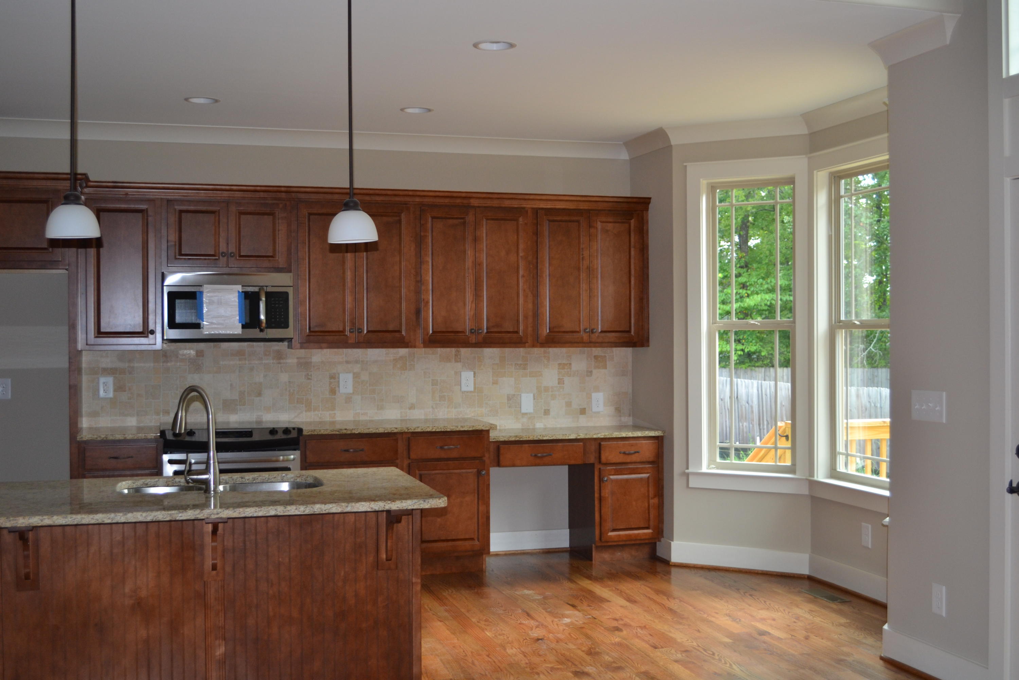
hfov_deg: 49.6
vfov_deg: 34.2
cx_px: 510
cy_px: 340
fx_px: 1104
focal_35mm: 39
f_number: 4.2
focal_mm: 26
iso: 400
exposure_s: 1/60
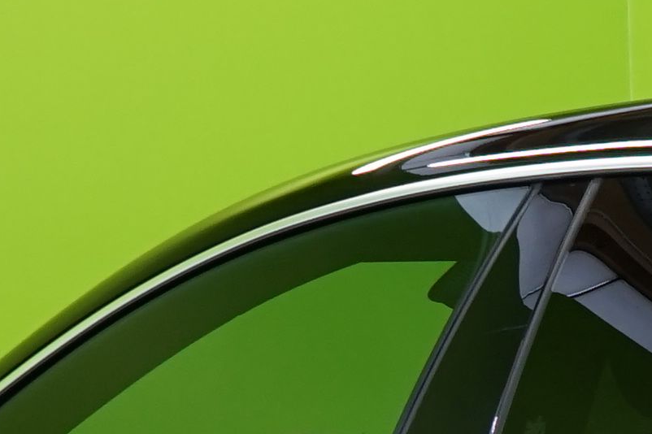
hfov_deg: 8.6
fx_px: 4200
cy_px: 811
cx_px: 1131
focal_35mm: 232
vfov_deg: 5.8
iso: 500
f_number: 6.3
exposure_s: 1/30
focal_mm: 31
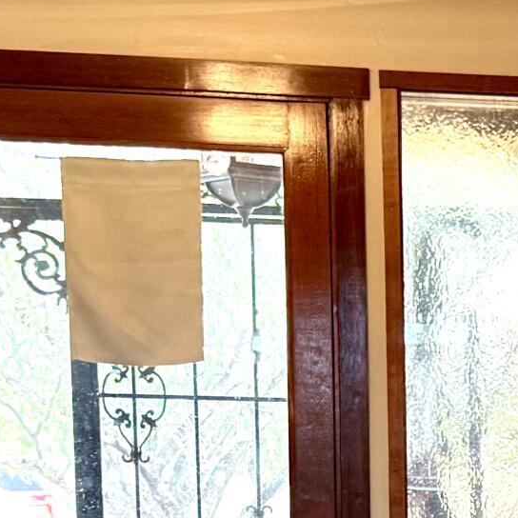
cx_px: 657
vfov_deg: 14.2
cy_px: 690
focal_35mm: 117
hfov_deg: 14.3
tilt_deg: -6.9
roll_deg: -0.8
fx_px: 1981
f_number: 1.78
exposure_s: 1/60
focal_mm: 6.76
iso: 250
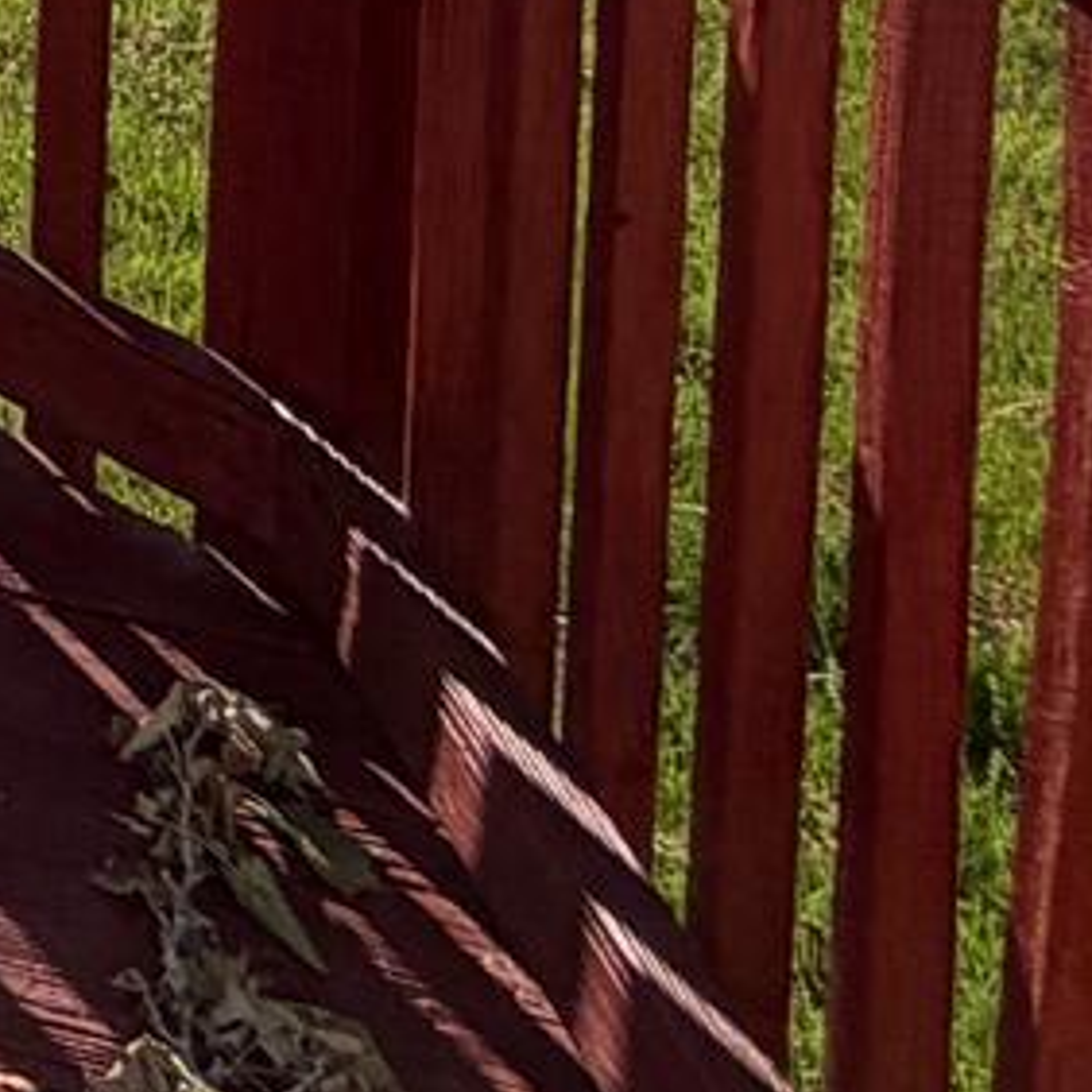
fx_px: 3212
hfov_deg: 11.6
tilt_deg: -1.1
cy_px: -1603
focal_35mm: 90
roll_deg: -0.1
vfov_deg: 13.5
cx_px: -2118
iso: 20
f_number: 2.2
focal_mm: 2.22
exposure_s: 1/970
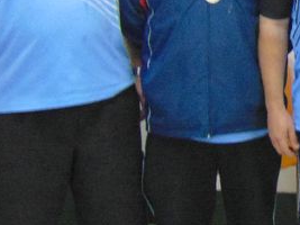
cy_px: 11
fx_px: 832
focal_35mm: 96
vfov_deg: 15.2
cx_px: 479
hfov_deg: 17.8
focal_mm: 4.5
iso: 400
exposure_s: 1/25
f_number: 3
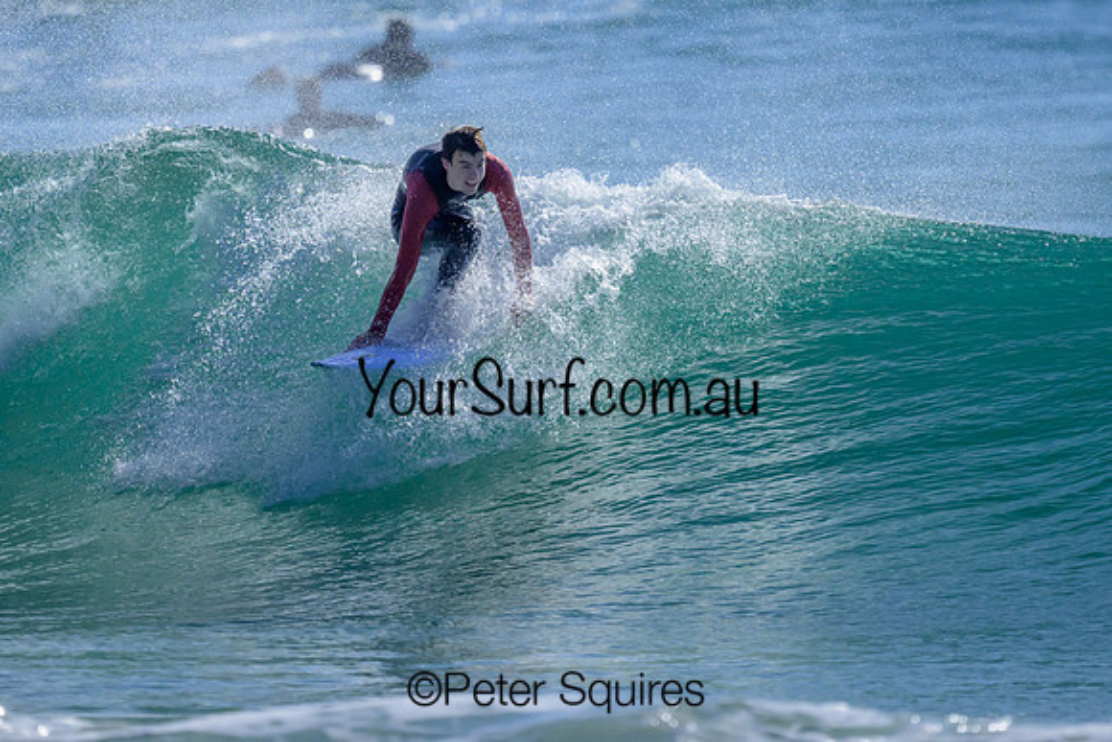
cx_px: 629
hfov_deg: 2.0
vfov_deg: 1.3
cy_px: 255
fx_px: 32446
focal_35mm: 1050
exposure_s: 1/2000
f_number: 6.3
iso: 1800
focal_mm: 800
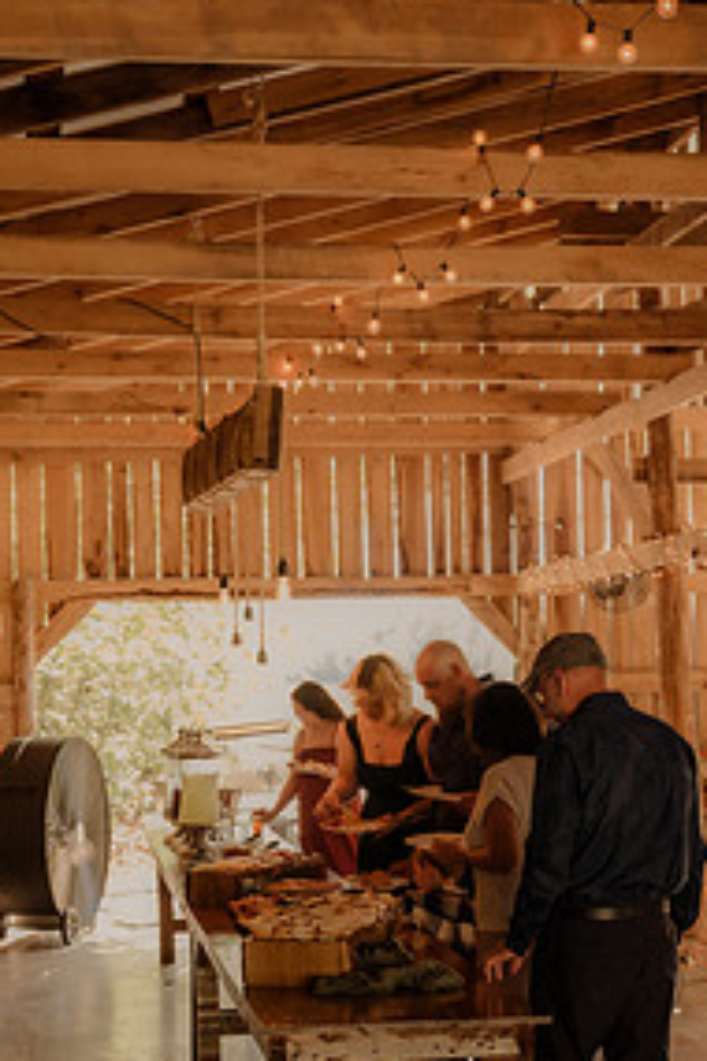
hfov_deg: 22.6
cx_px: 305
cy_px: 722
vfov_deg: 33.1
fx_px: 1767
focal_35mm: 60
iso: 1250
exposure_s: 1/250
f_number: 3.2
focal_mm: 38
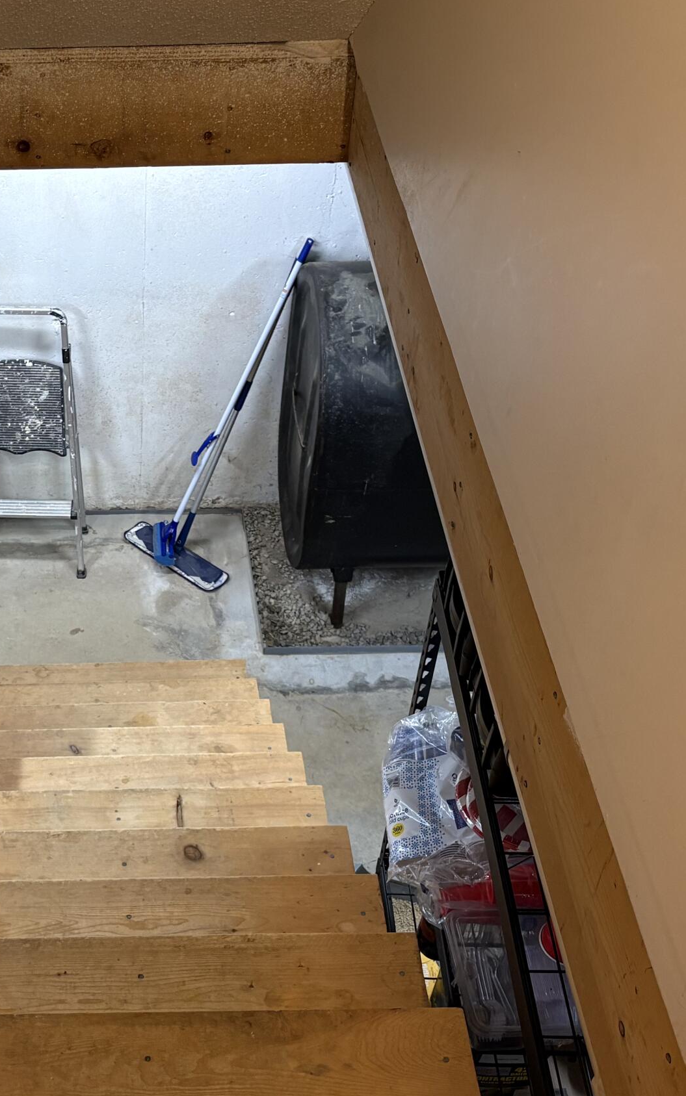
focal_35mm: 49
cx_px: 82
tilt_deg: -44.2
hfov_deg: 25.6
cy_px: 572
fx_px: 1465
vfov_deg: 41.0
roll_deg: +1.7
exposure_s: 1/60
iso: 160
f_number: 1.6
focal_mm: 5.96
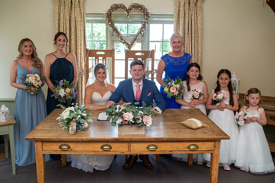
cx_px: 138
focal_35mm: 35
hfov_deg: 54.5
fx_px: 267
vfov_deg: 37.8
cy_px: 92
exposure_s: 1/80
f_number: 4
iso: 250
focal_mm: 35
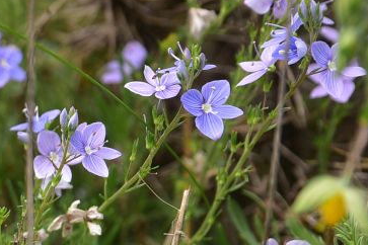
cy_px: 360
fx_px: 1830
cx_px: -272
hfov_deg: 10.8
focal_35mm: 179
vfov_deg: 7.5
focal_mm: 50
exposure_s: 1/500
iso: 250
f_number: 7.1
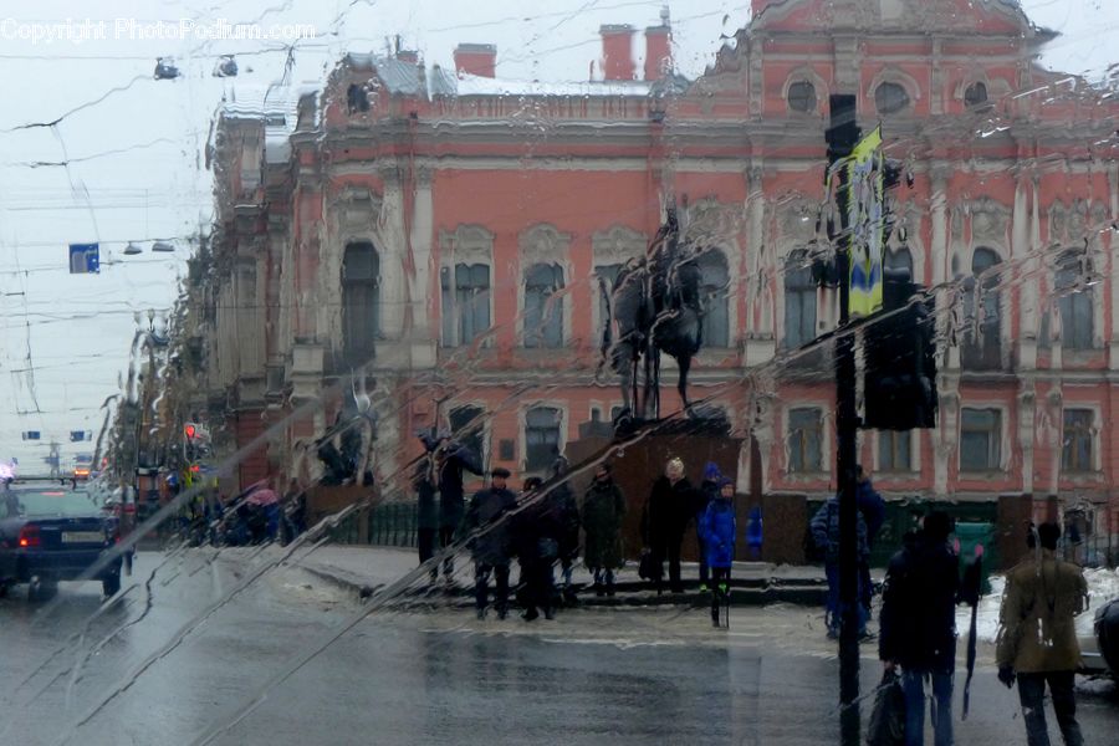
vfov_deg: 15.2
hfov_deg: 22.6
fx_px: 2797
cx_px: 560
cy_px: 373
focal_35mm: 90
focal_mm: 19.2
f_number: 7.1
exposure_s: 1/100
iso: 400
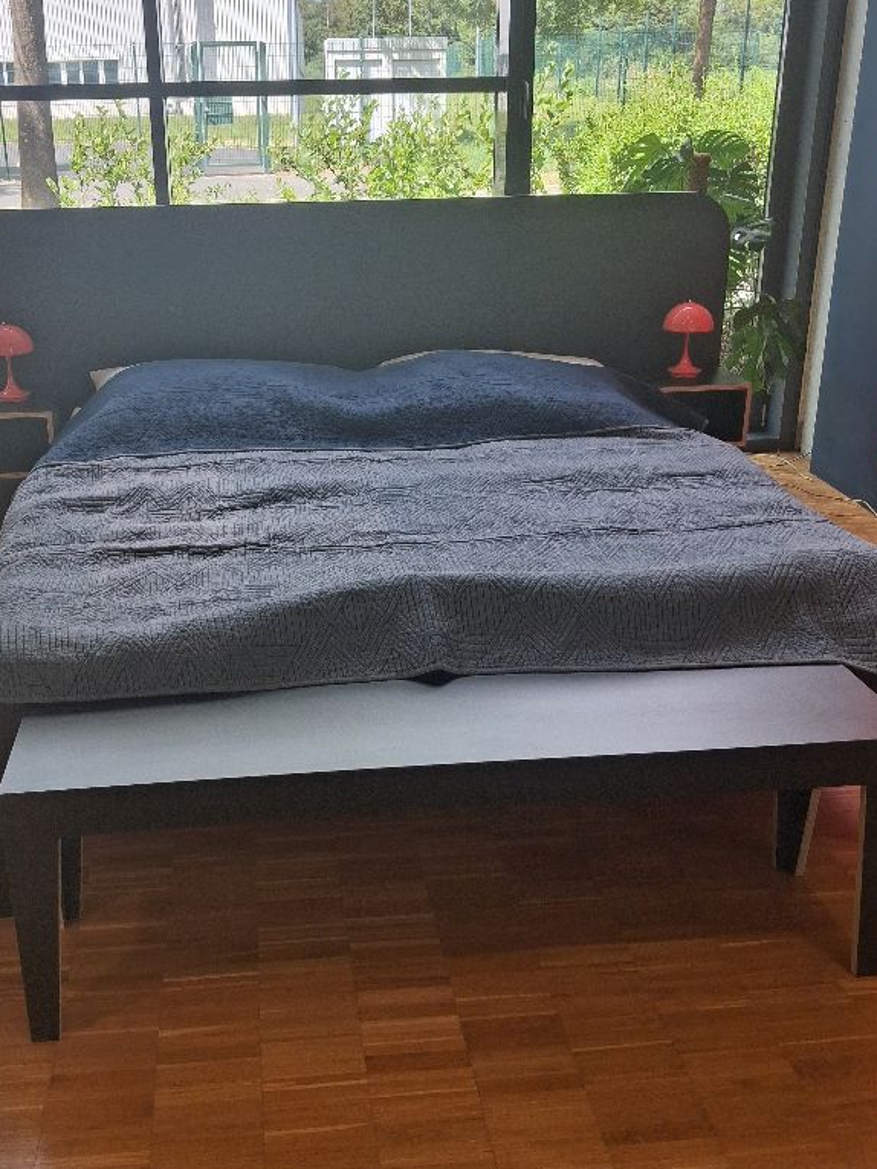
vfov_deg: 51.3
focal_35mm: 36
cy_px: 599
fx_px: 1216
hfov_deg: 39.5
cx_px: 352
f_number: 1.8
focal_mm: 4
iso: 25
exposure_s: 1/100
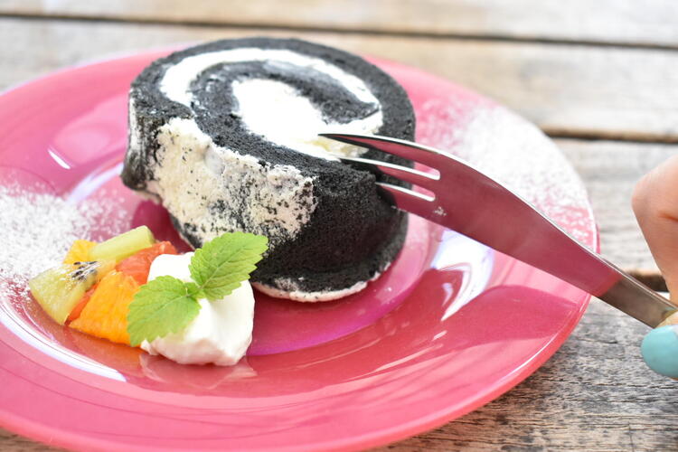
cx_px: 339
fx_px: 960
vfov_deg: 26.5
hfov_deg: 38.9
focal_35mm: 51
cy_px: 226
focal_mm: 34
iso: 800
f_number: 5.6
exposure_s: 1/125
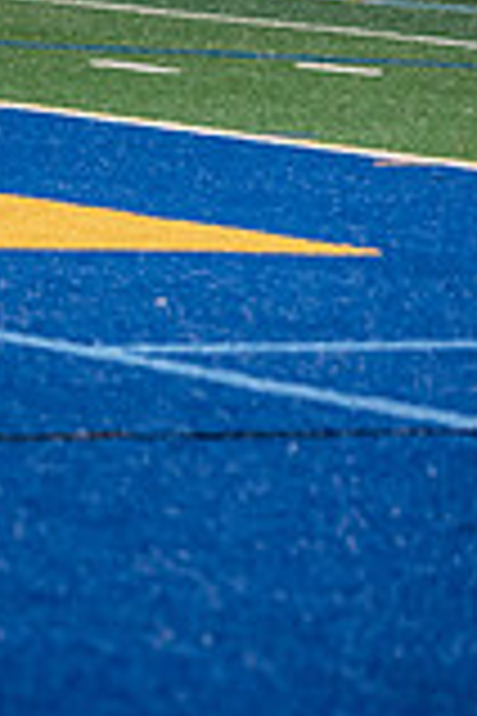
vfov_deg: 5.1
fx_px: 7989
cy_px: -20
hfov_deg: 3.4
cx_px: -814
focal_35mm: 402
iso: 2500
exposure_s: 1/400
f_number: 4
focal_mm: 110
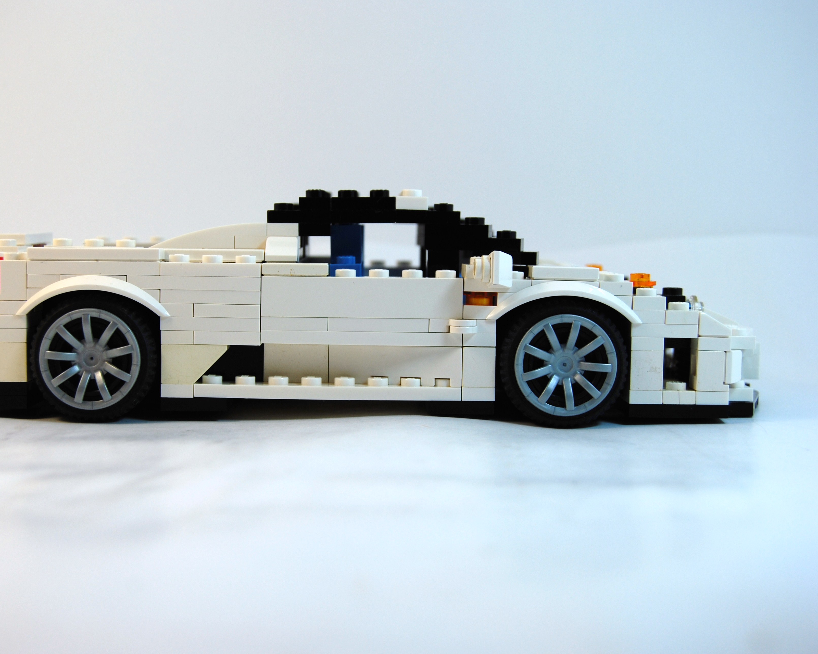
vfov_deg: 25.6
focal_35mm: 60
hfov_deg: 31.6
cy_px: 324
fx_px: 1442
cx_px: 334
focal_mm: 35
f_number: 5.6
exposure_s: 1/125
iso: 100
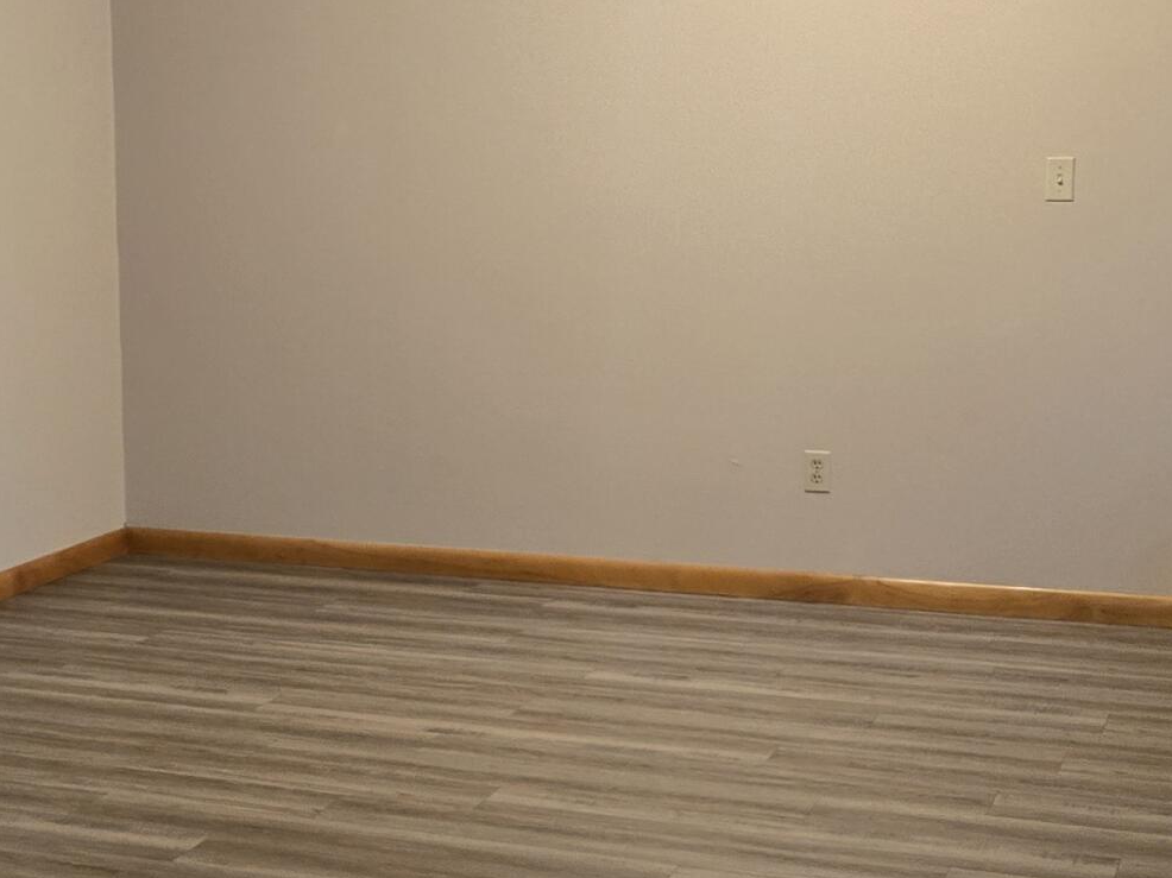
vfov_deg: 21.0
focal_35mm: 70
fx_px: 2369
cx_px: 277
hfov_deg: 27.4
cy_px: 459
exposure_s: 1/120
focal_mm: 5.4
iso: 400
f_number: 1.8
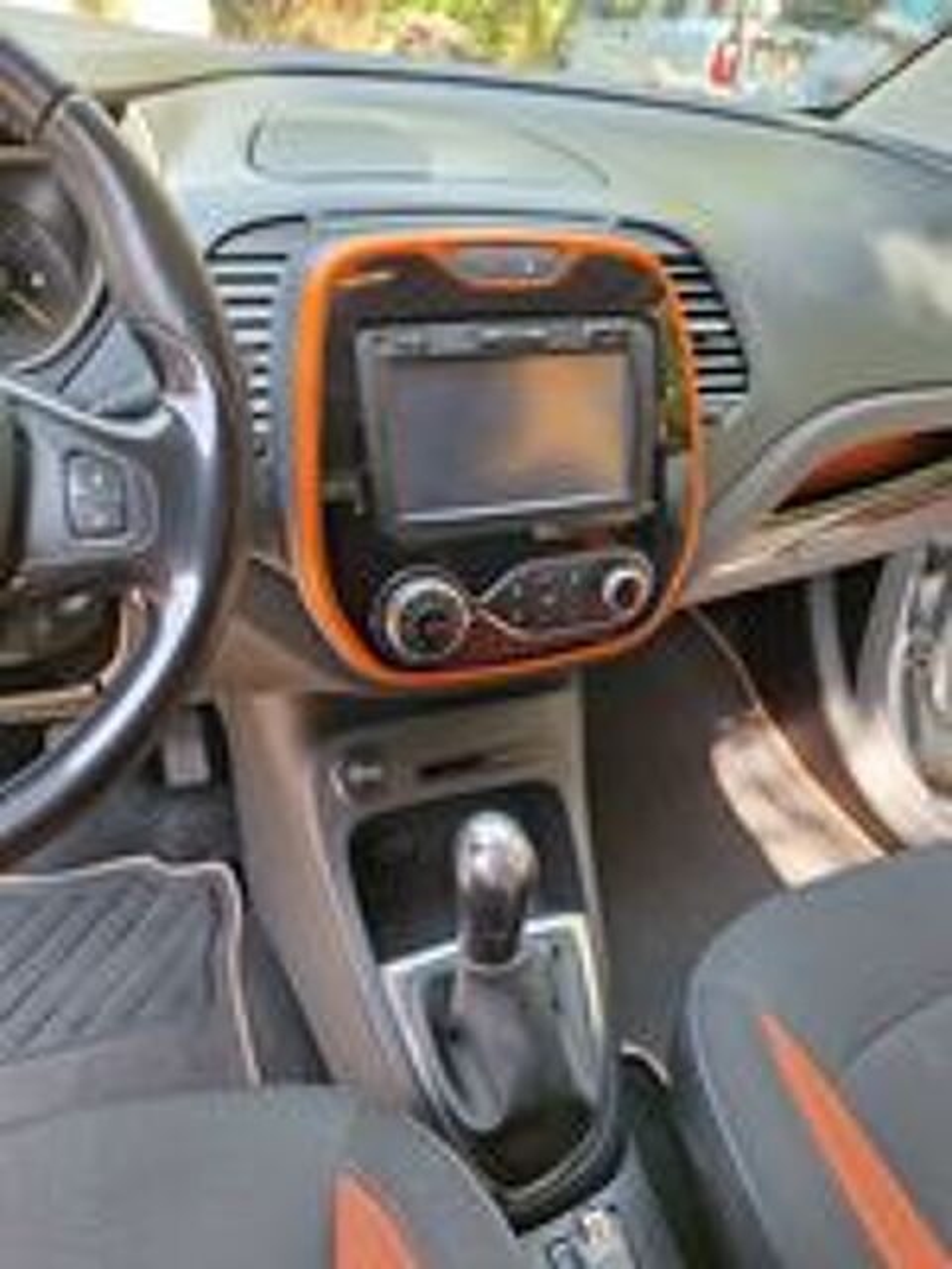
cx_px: 476
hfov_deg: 58.9
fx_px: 843
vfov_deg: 73.9
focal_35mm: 23
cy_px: 634
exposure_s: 1/100
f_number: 1.8
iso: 64
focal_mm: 5.54
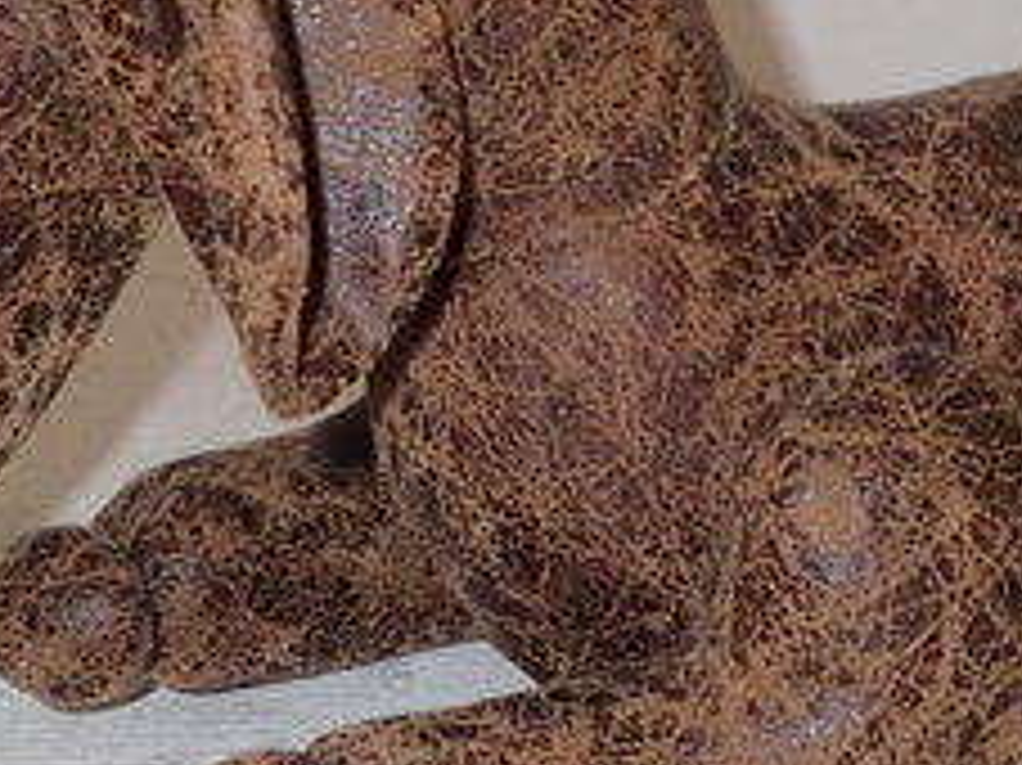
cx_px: 905
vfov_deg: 16.7
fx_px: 2597
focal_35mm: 88
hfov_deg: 21.8
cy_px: 297
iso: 100
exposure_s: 1/30
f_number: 5.6
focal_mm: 4.5
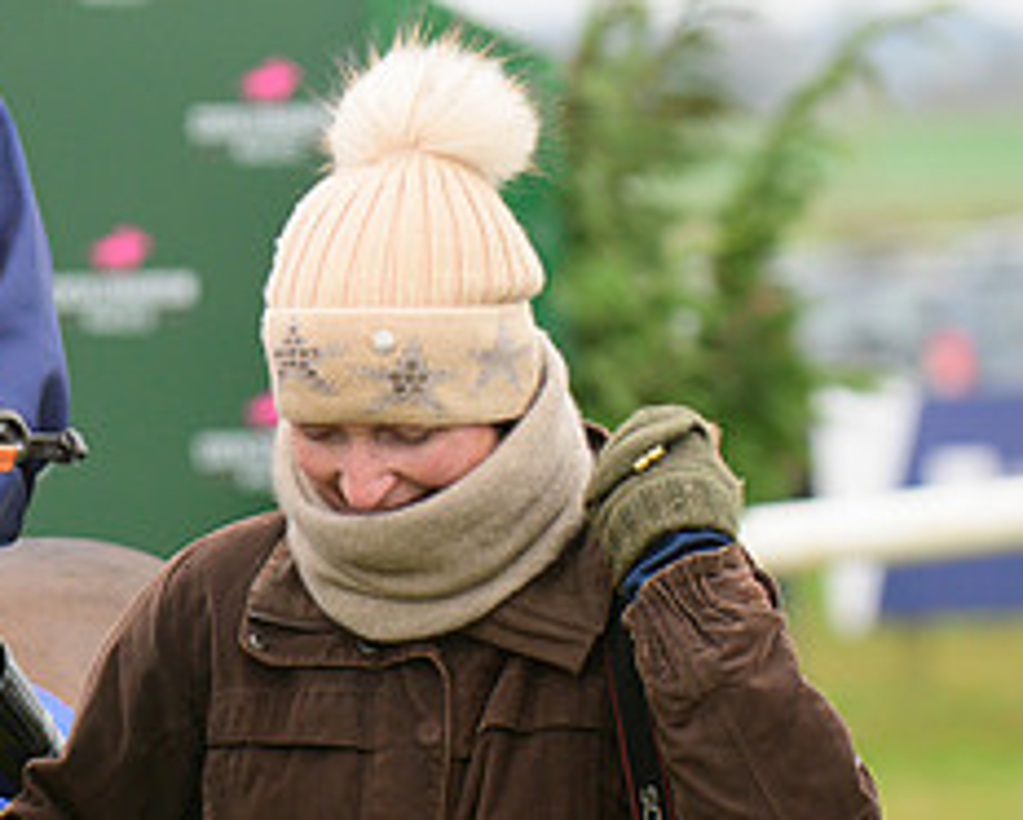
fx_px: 12000
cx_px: -165
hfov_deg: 4.9
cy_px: 379
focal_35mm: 396
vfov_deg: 3.9
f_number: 5
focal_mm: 145
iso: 1250
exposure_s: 1/400
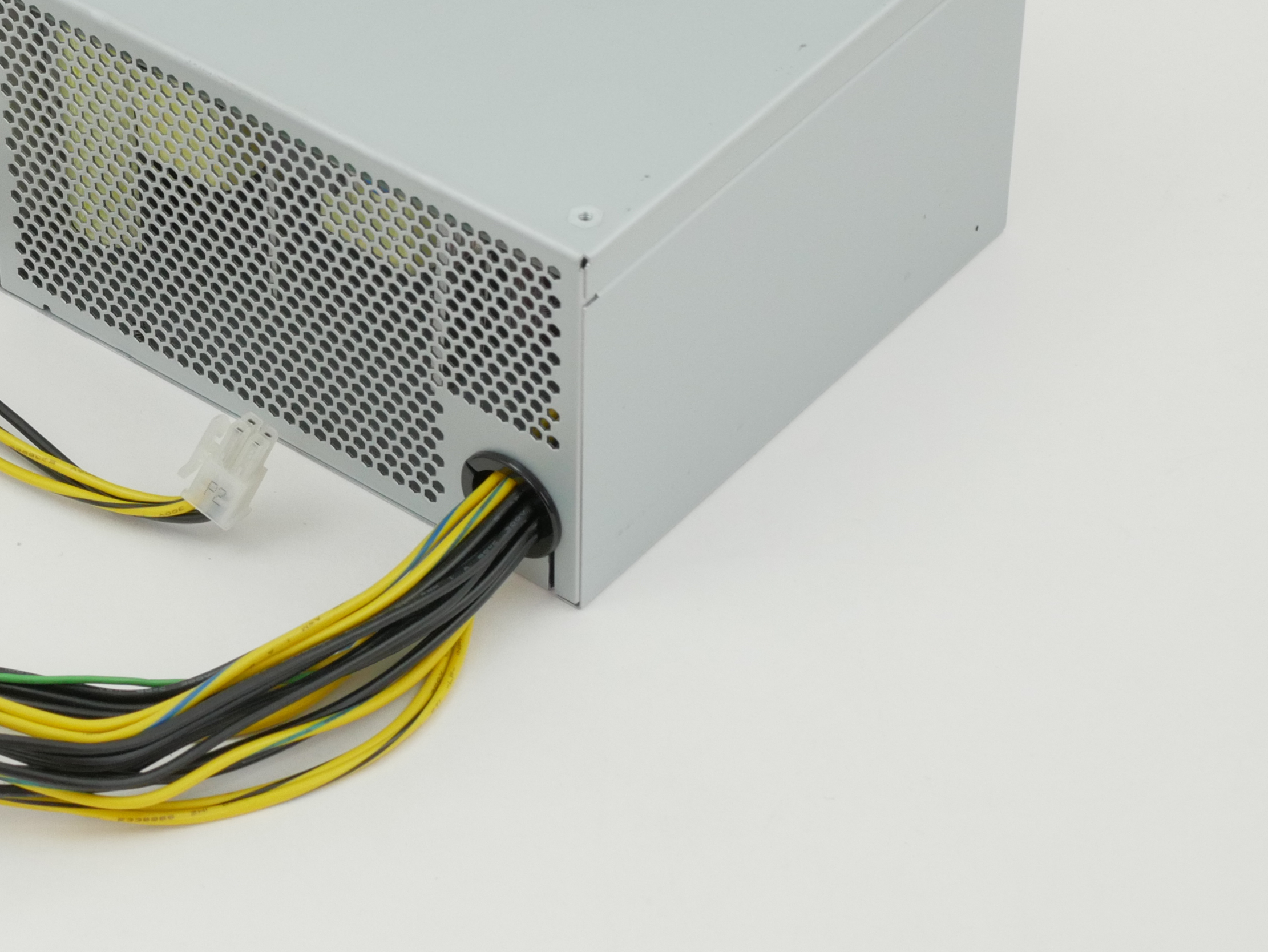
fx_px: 4544
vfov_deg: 11.9
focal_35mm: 124
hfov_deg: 15.6
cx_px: 56
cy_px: 290
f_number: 6.3
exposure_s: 1/160
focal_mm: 30
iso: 800
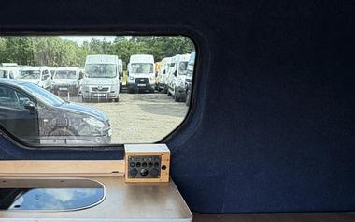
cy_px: 217
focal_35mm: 35
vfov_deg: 33.4
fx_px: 338
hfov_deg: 53.7
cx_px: 105
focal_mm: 2.22
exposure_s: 1/136
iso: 80
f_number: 2.2
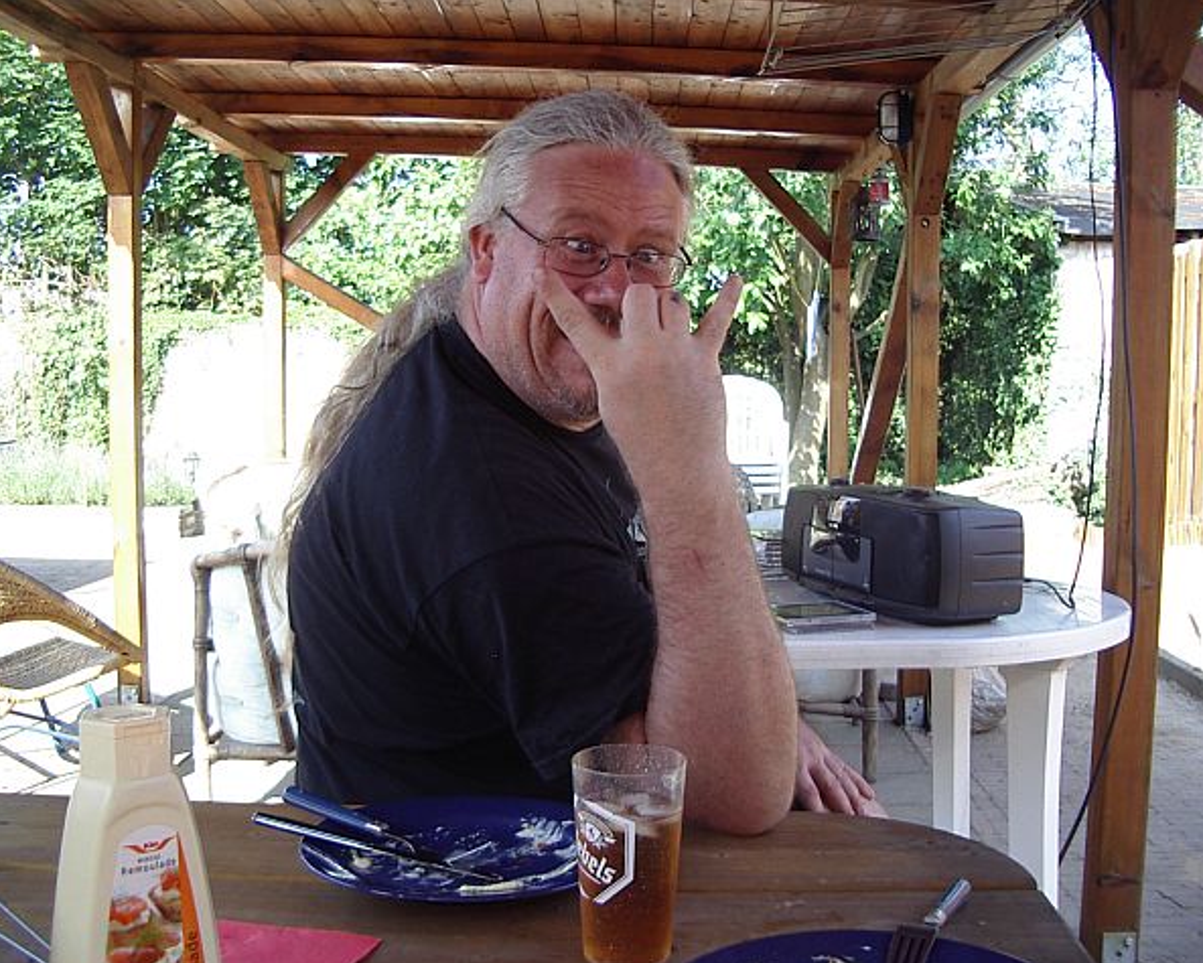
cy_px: 485
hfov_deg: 45.8
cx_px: 568
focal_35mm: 40
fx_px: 1425
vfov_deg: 37.4
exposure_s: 1/125
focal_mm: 5.8
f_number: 2.6
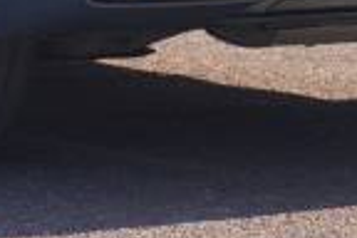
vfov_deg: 4.3
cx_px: 87
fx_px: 3116
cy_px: -258
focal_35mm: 314
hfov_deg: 6.6
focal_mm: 47
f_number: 5.6
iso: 400
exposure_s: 1/250
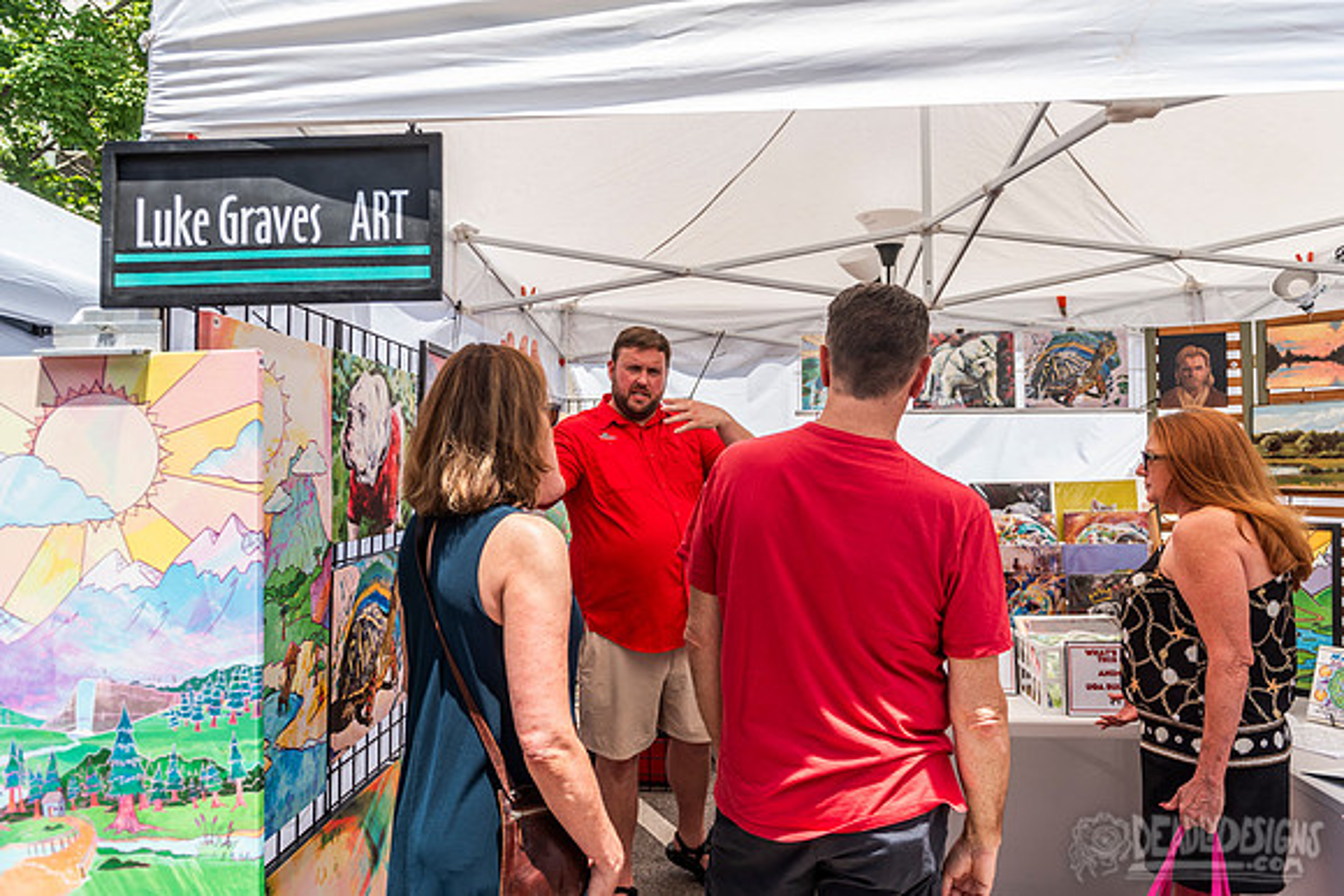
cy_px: 448
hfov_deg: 73.7
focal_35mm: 24
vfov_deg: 53.2
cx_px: 672
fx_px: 896
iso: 160
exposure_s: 1/800
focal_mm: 24
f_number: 4
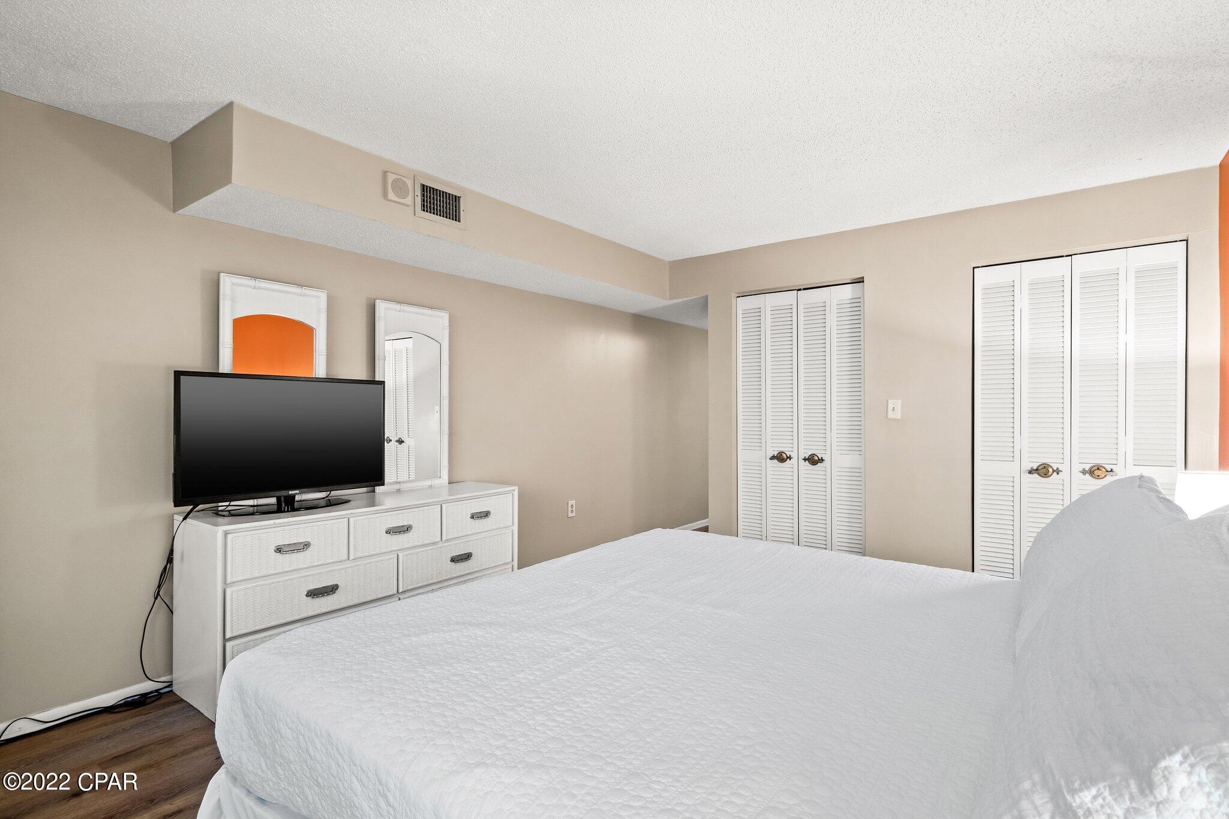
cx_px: 614
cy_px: 410
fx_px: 563
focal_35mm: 16
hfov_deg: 95.0
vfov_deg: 72.0
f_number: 8
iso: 800
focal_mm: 11
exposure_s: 1.3
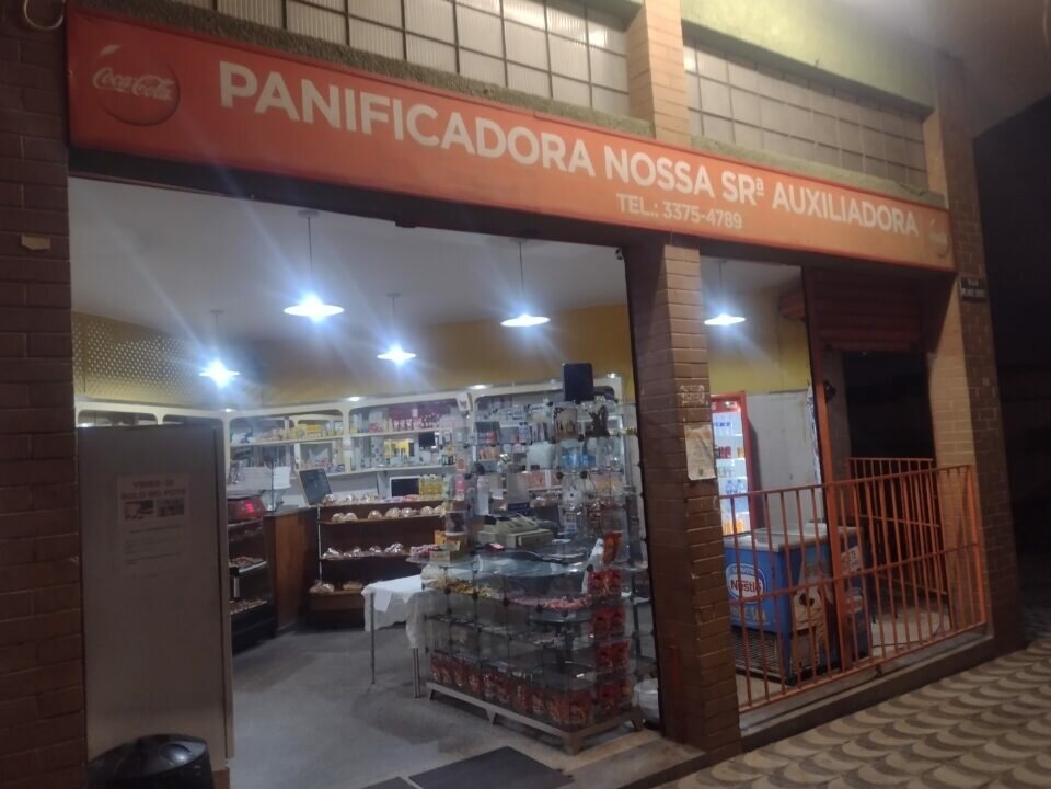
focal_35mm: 27
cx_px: 526
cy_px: 394
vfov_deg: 51.4
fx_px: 820
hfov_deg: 65.3
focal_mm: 4.71
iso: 290
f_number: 1.7
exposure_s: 1/30
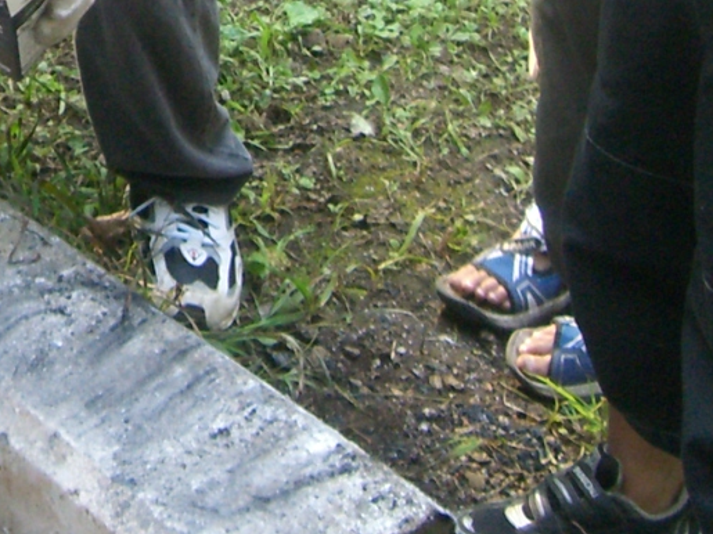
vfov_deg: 12.1
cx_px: -15
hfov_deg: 16.3
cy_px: -183
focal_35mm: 118
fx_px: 2430
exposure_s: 1/100
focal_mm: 6.2
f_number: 2.7
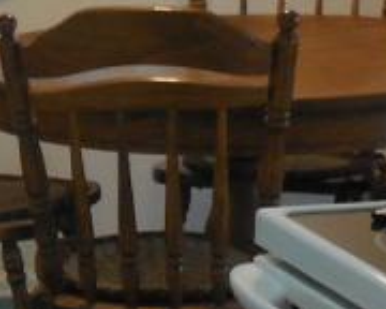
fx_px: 2479
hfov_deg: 8.7
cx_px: -212
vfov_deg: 7.1
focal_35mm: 217
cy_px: -2
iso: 320
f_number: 3.9
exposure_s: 1/30
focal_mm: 7
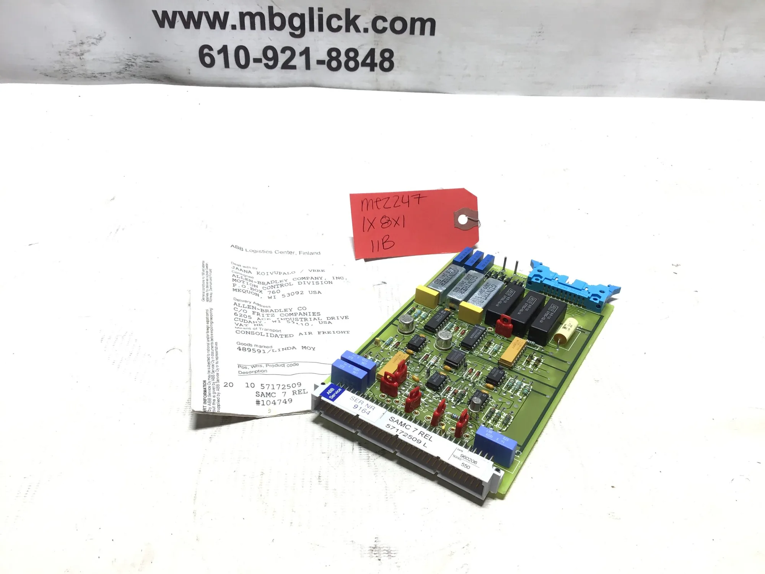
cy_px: 287
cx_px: 382
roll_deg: -3.5
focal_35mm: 31
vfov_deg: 45.4
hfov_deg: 58.4
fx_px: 685
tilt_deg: -35.6
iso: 32
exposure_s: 1/120
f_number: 2.4
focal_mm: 3.3
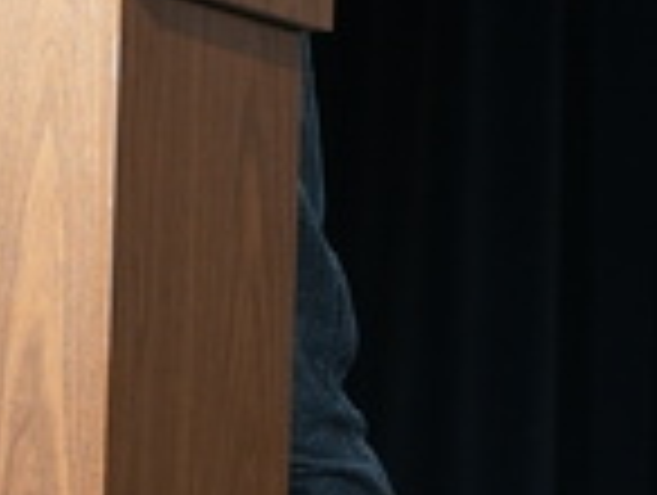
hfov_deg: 4.2
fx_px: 8973
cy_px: -34
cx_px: 63
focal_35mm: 472
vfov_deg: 3.2
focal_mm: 70
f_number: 3.5
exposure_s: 1/60
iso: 320
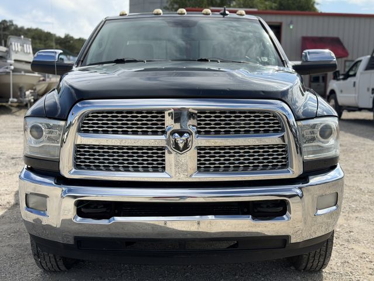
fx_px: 519
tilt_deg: -5.8
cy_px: 140
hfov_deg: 39.7
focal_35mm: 48
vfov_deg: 30.3
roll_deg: -2.2
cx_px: 187
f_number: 1.78
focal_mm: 6.76
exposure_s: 1/3891
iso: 64
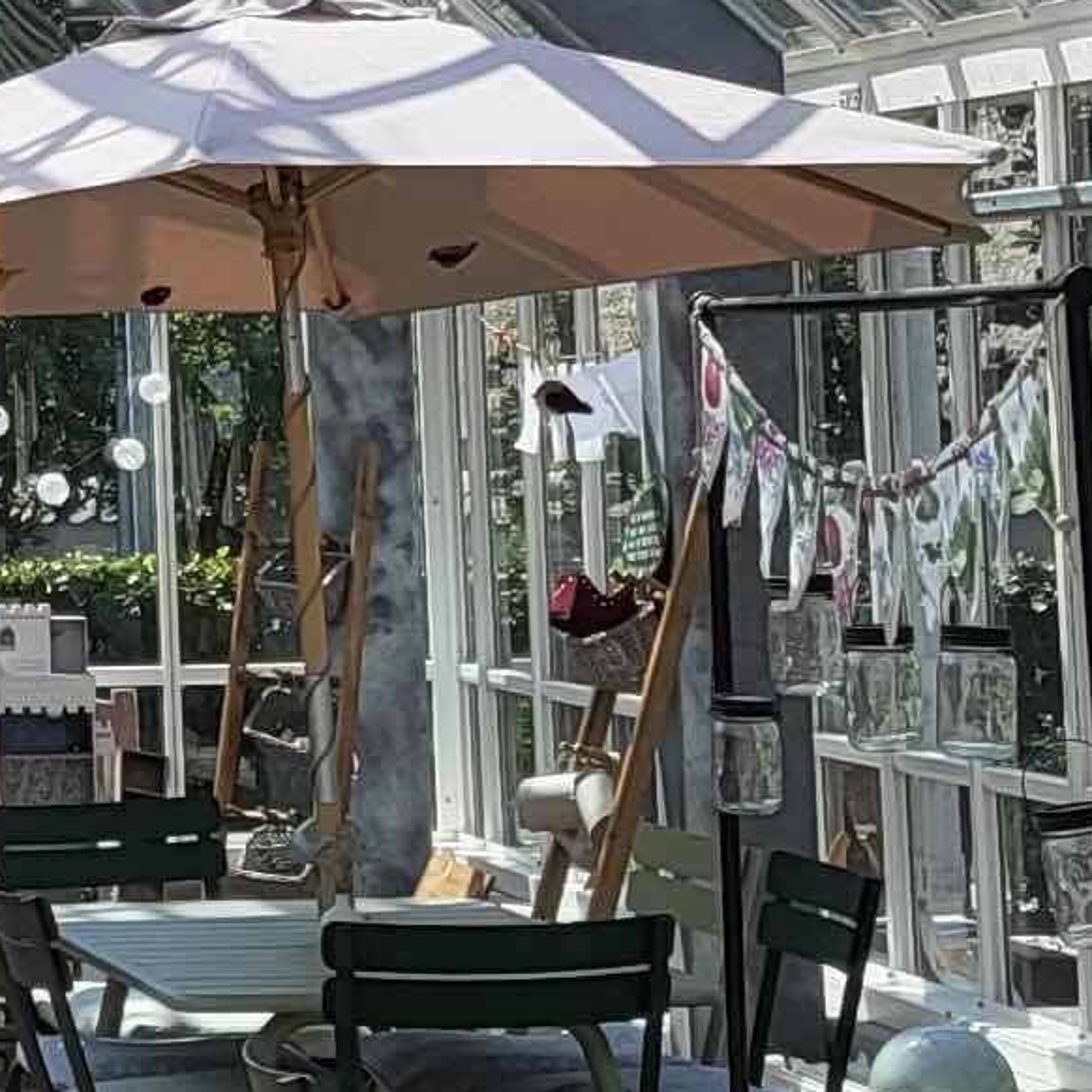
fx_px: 5639
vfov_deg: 11.0
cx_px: -1053
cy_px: 51
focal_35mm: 158
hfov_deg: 10.2
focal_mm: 5.4
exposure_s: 1/1989
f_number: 1.8
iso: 40
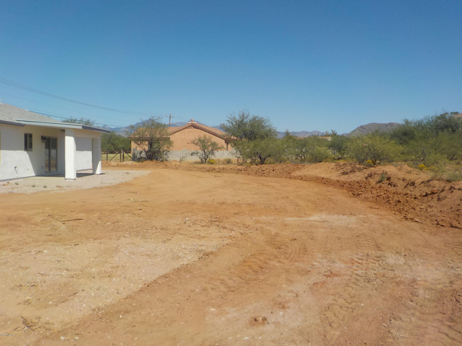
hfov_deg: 60.0
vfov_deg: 46.8
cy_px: 173
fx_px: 400
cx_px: 231
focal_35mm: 30
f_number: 3.3
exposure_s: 1/1600
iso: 125
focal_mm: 4.1
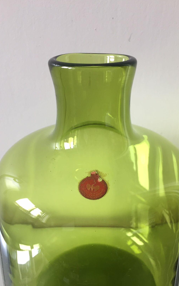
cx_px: 90
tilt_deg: -28.6
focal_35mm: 31
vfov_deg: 61.2
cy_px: 143
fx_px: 242
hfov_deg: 40.6
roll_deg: +2.0
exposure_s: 1/33
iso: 40
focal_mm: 4.15
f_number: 2.2
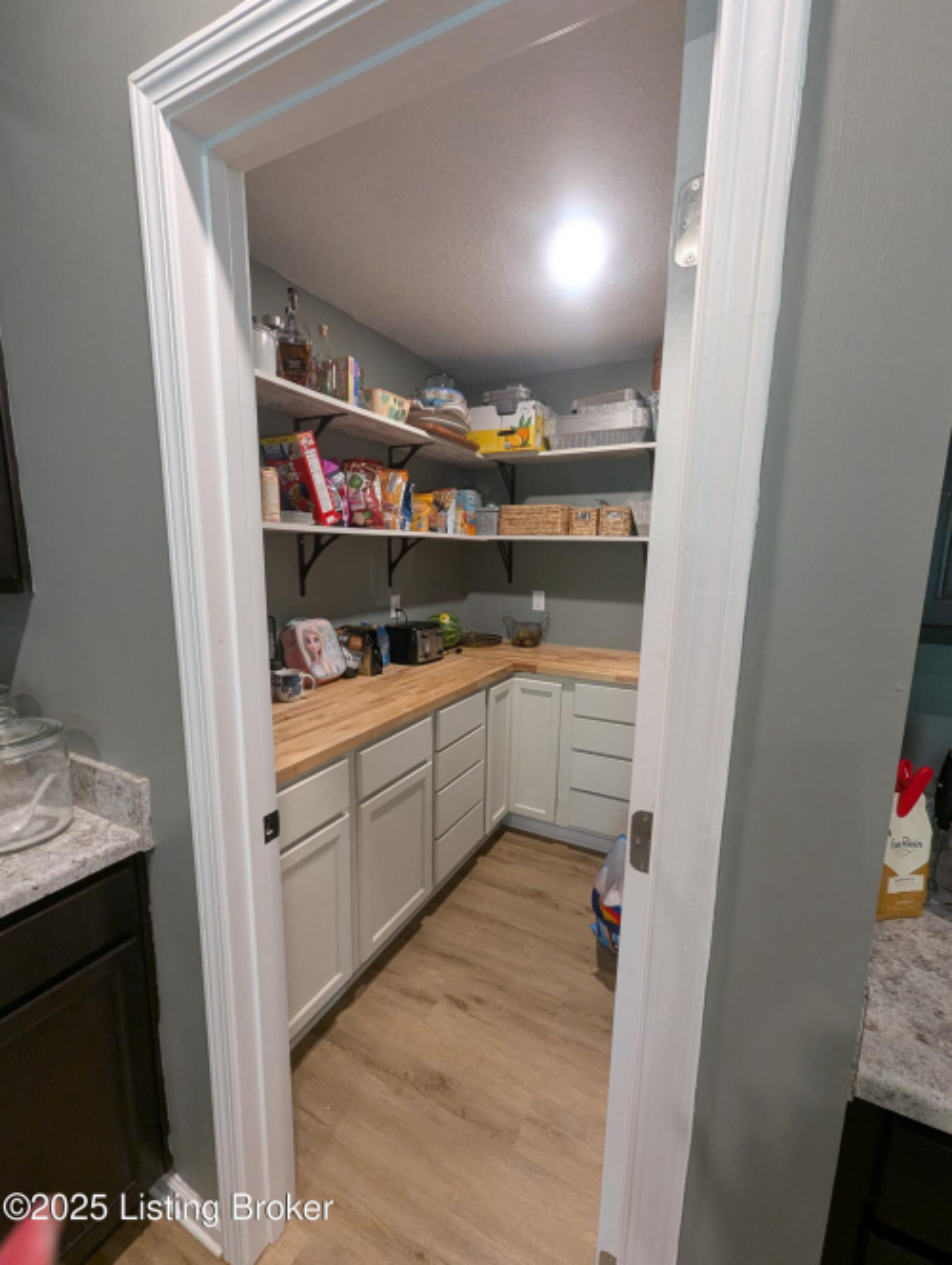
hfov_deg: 90.1
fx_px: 475
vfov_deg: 106.1
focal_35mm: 13
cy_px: 632
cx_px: 476
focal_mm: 1.95
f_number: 2.2
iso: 187
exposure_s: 1/30
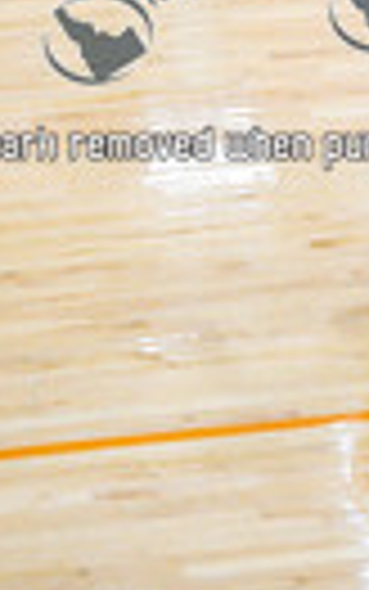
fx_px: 7602
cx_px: 518
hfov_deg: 2.8
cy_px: -347
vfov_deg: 4.4
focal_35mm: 473
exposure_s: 1/800
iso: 5000
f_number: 3.2
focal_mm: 135
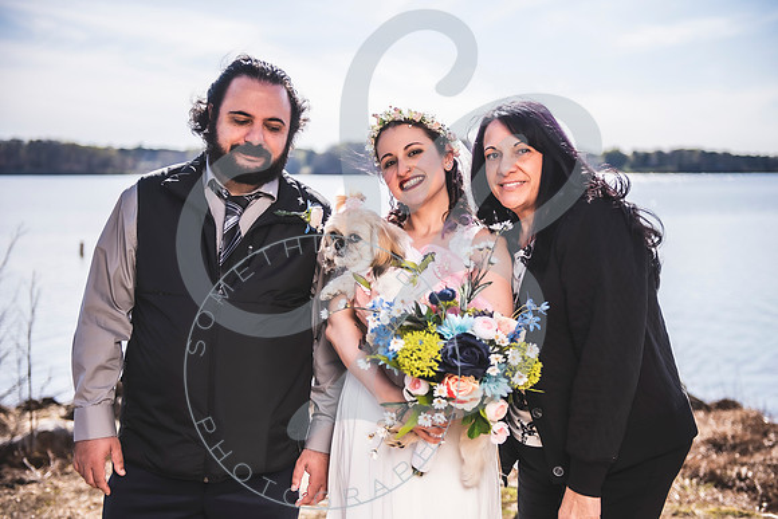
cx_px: 393
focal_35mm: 49
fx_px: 1058
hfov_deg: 40.4
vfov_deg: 27.6
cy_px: 260
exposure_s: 1/2000
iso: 100
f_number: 2.8
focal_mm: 48
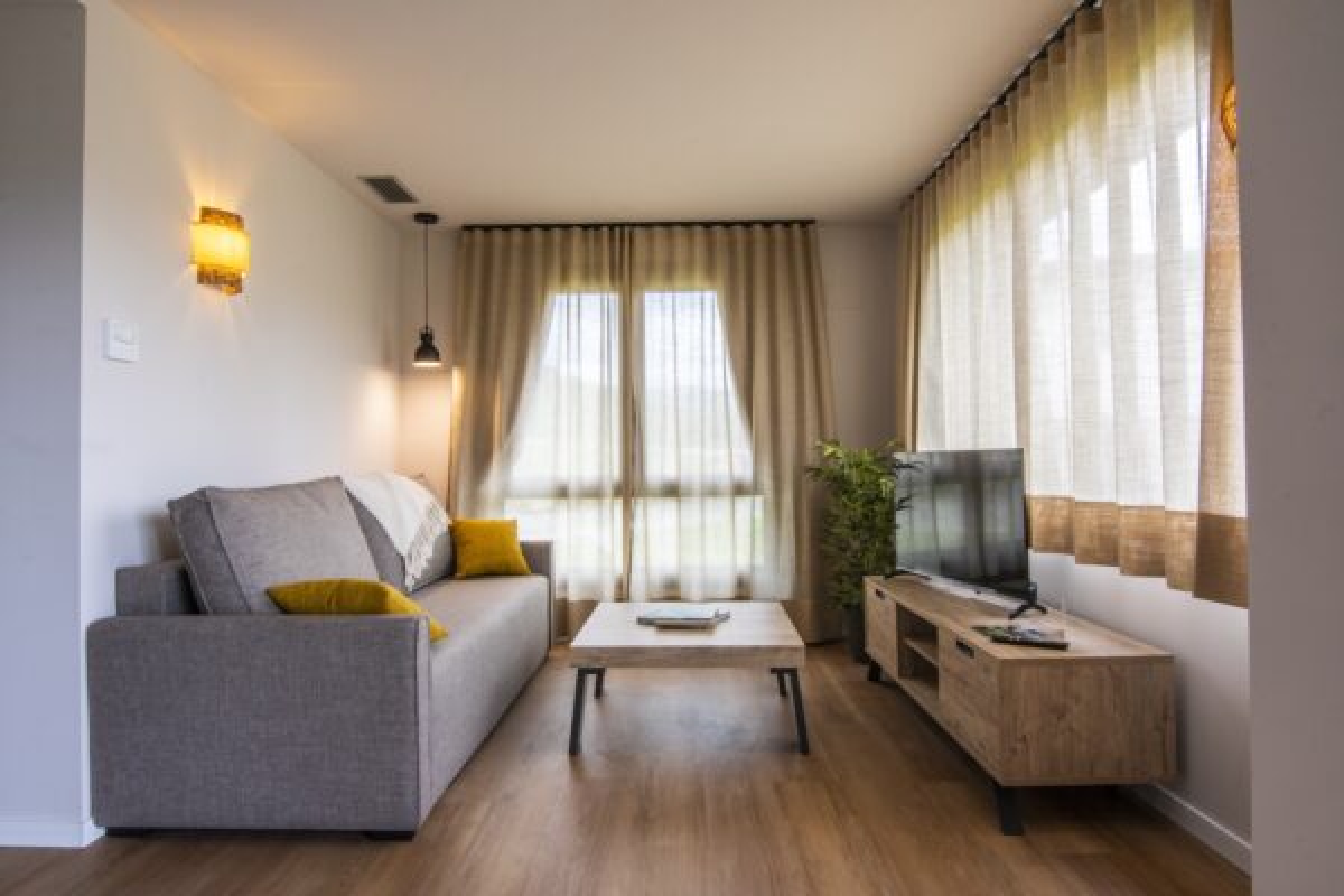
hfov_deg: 86.9
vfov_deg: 64.6
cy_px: 448
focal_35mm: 19
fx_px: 709
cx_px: 672
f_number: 16
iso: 320
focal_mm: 13
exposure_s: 1/13
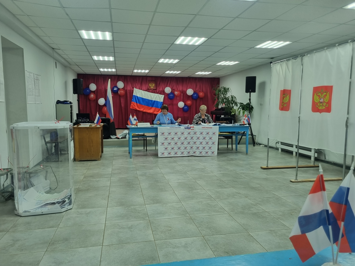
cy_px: 133
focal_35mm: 26
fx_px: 267
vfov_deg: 53.1
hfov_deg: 67.3
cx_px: 178
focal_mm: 5.4
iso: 64
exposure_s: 1/100
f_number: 1.8
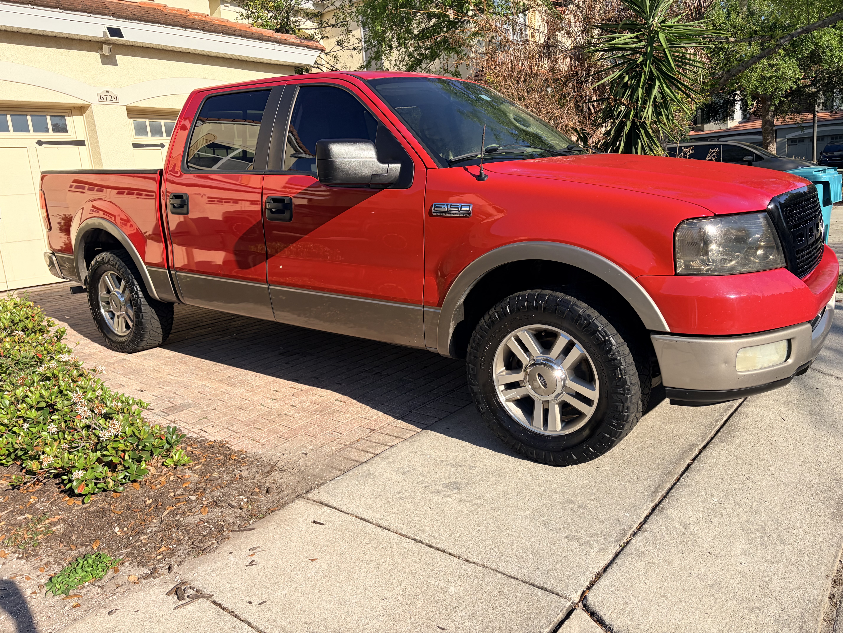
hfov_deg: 67.3
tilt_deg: -11.5
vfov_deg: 53.1
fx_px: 633
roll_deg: +4.9
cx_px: 422
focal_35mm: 26
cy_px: 316
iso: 64
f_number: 1.6
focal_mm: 5.96
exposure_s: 1/2538
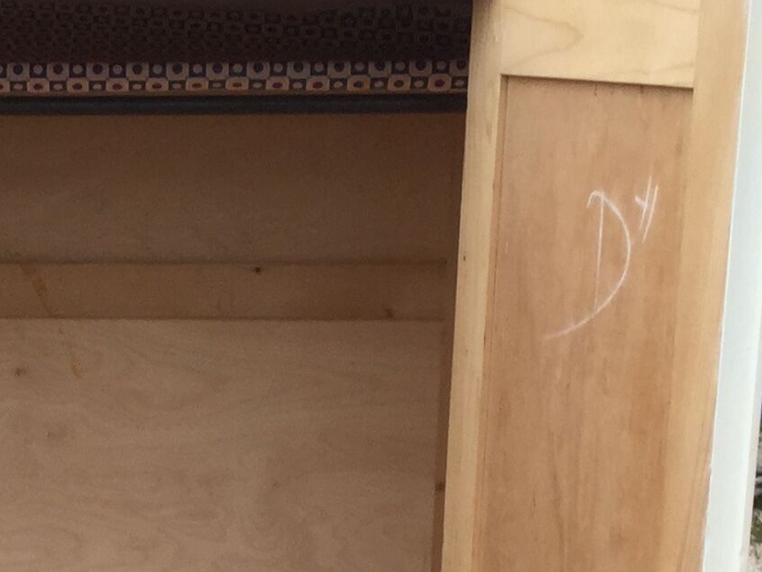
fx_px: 2620
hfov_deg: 16.2
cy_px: 733
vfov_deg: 12.1
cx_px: -21
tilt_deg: -16.5
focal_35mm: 119
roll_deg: +0.0
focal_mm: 3.3
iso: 25
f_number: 2.4
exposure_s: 1/100
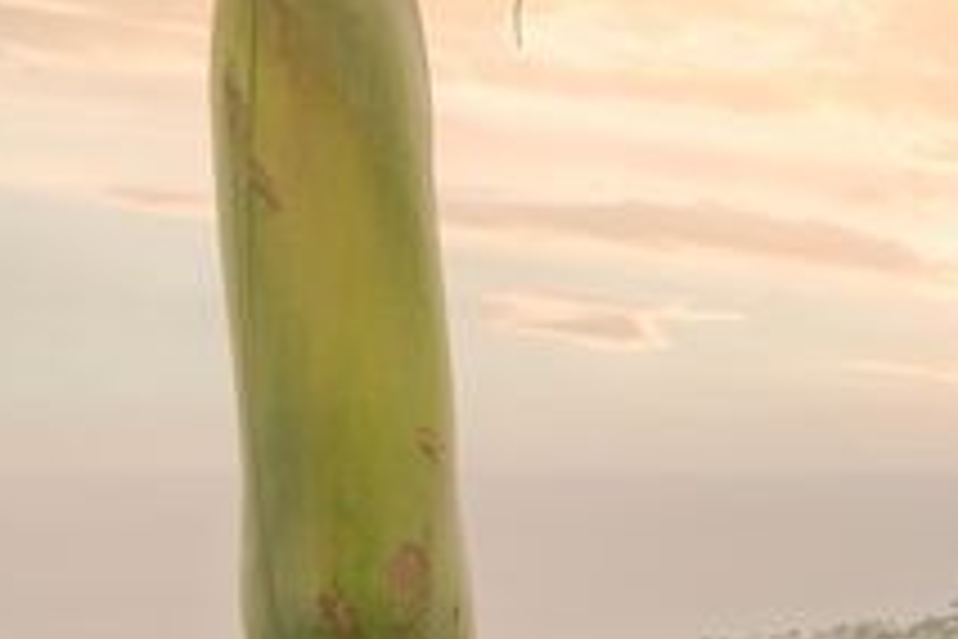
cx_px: 1777
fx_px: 2049
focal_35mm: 77
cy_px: 596
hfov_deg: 19.2
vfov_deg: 17.4
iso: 500
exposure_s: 1/800
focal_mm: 16
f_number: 8
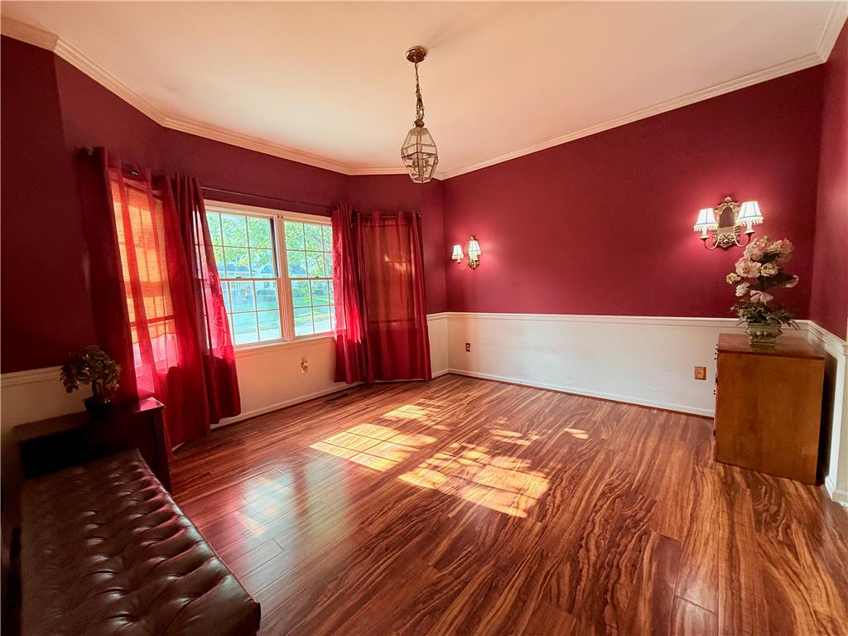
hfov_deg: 102.1
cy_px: 318
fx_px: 343
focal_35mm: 14
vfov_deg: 85.7
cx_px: 424
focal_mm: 2.22
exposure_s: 1/120
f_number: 2.2
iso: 250
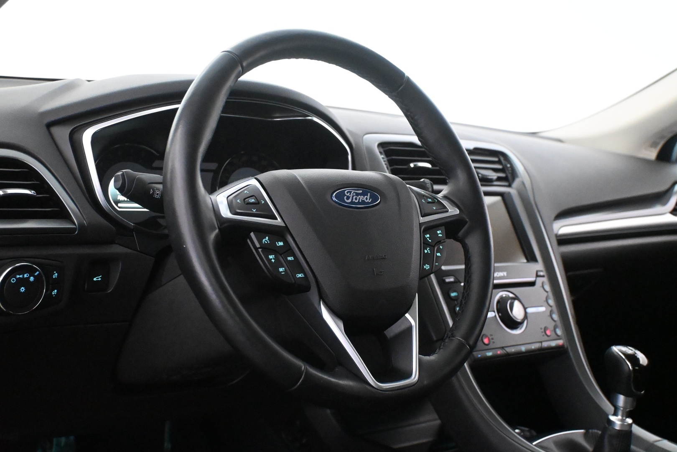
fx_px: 846
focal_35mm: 45
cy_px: 226
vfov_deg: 29.9
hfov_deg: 43.6
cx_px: 338
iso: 10000
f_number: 4.8
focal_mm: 30
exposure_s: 1/60
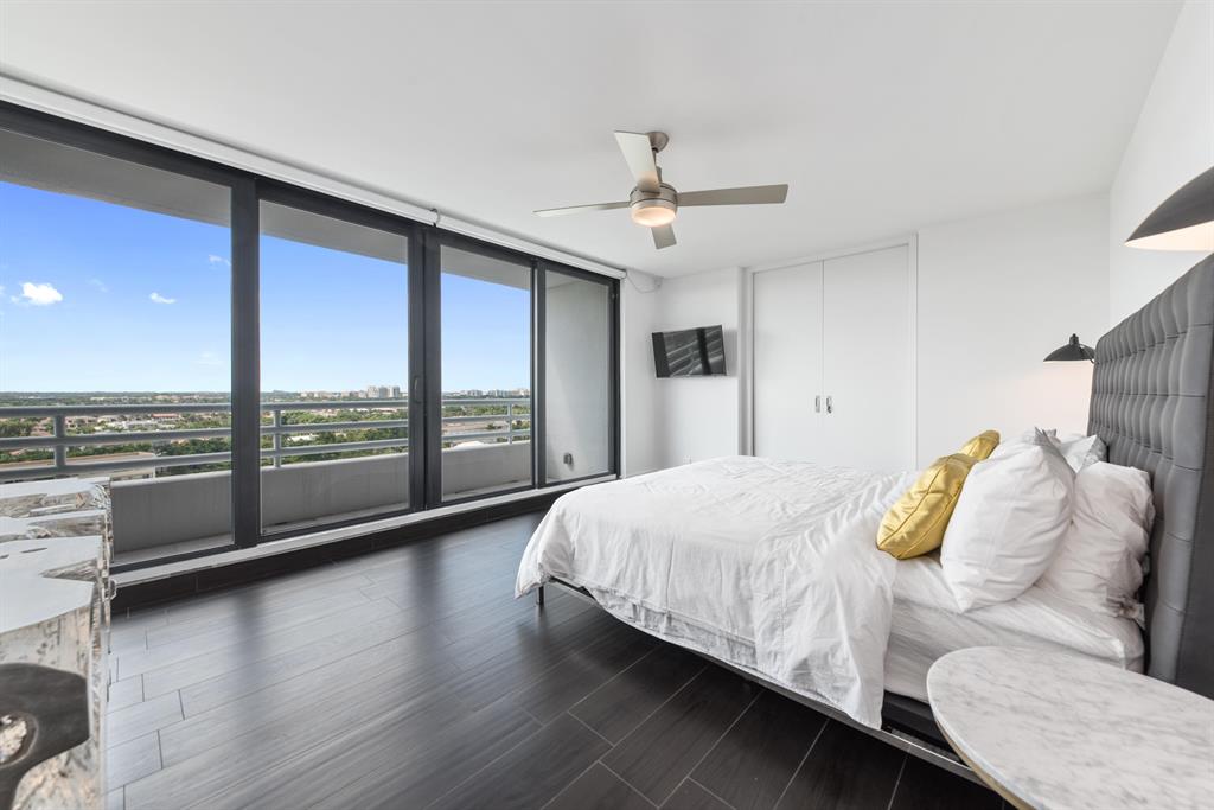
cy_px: 405
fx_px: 438
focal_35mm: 13
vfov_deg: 85.4
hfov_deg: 108.3
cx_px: 607
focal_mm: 13
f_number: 8
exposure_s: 1/20
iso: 200
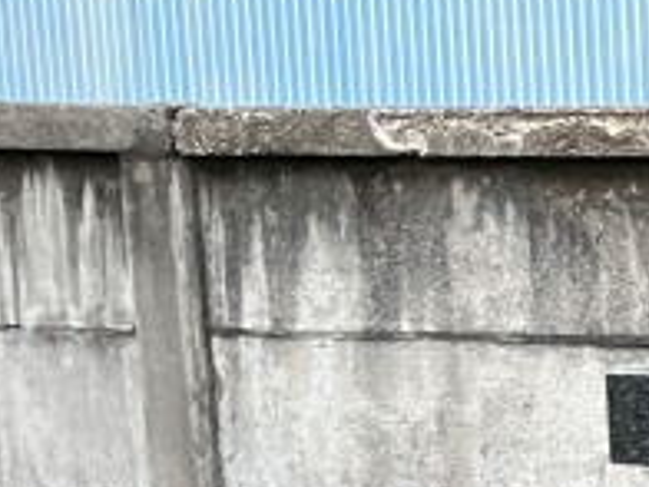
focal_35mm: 144
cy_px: 620
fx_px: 2700
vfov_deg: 10.1
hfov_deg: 11.6
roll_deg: +0.1
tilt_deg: -9.4
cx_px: 1483
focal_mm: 3.99
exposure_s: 1/16
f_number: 1.8
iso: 640
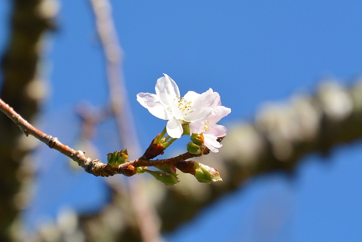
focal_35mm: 297
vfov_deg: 4.6
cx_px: 181
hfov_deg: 6.9
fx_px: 2989
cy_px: 121
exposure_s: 1/500
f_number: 5.6
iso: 140
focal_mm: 110
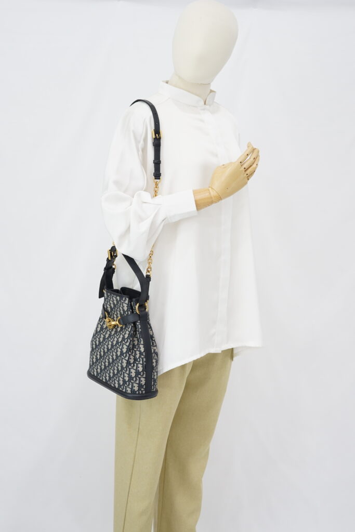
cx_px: 178
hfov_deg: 27.0
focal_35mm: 50
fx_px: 739
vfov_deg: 39.6
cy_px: 266
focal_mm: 50
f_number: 6.3
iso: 640
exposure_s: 1/6
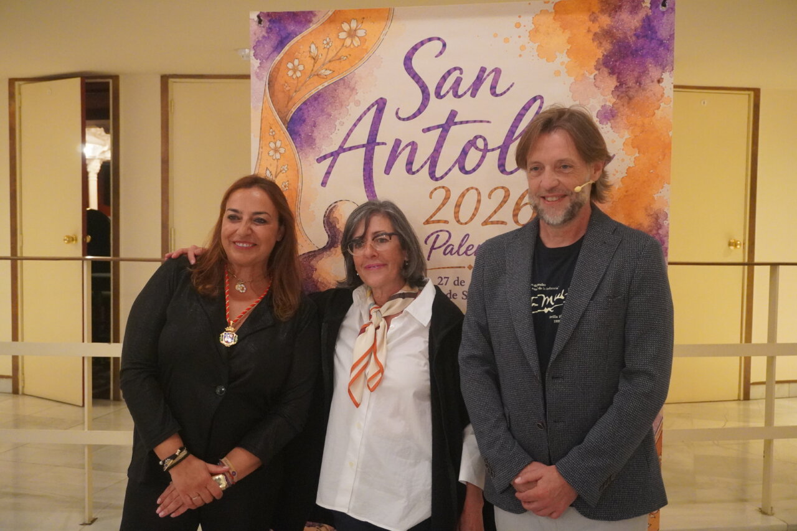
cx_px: 398
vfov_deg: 33.0
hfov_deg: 47.9
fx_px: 896
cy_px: 266
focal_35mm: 40
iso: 6400
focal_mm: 27
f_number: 4.5
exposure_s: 1/125
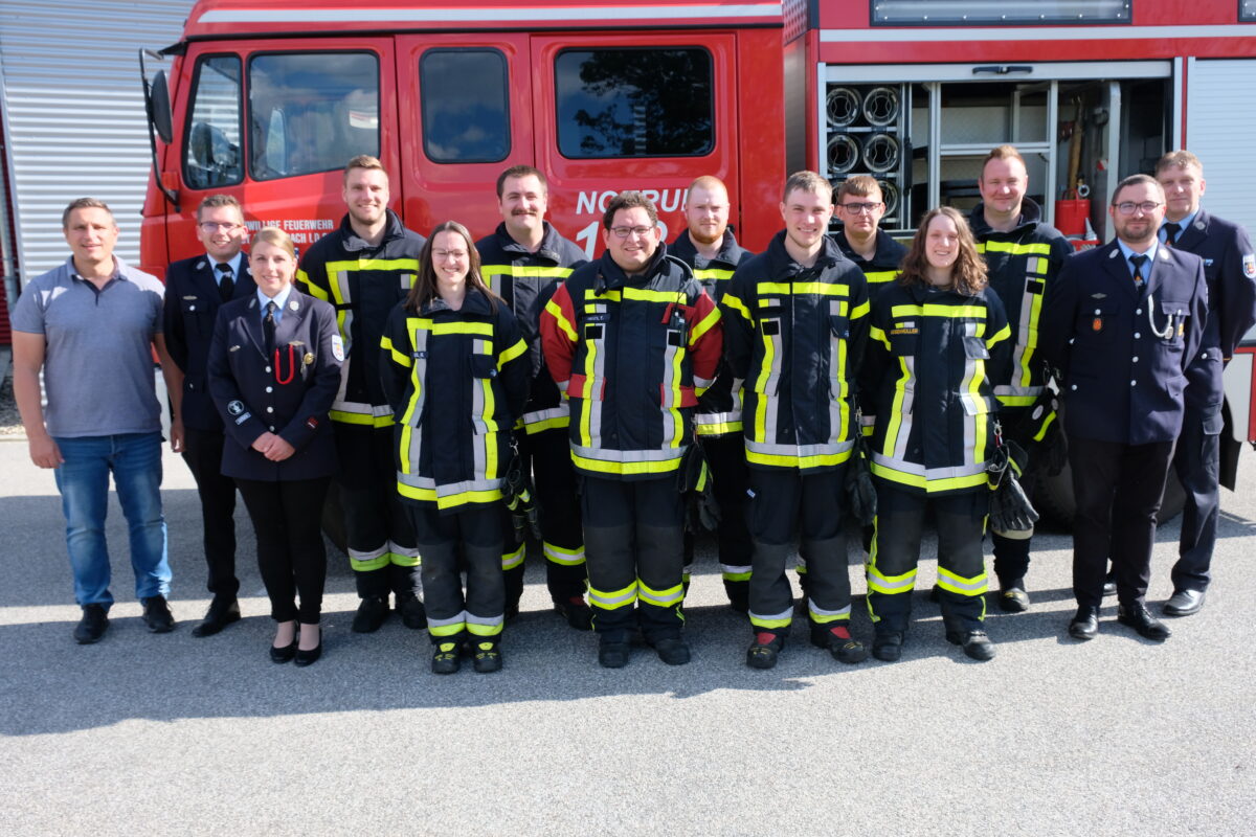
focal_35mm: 32
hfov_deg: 58.7
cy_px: 418
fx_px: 1116
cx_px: 628
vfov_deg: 41.1
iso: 400
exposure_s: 1/210
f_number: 8
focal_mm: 21.4
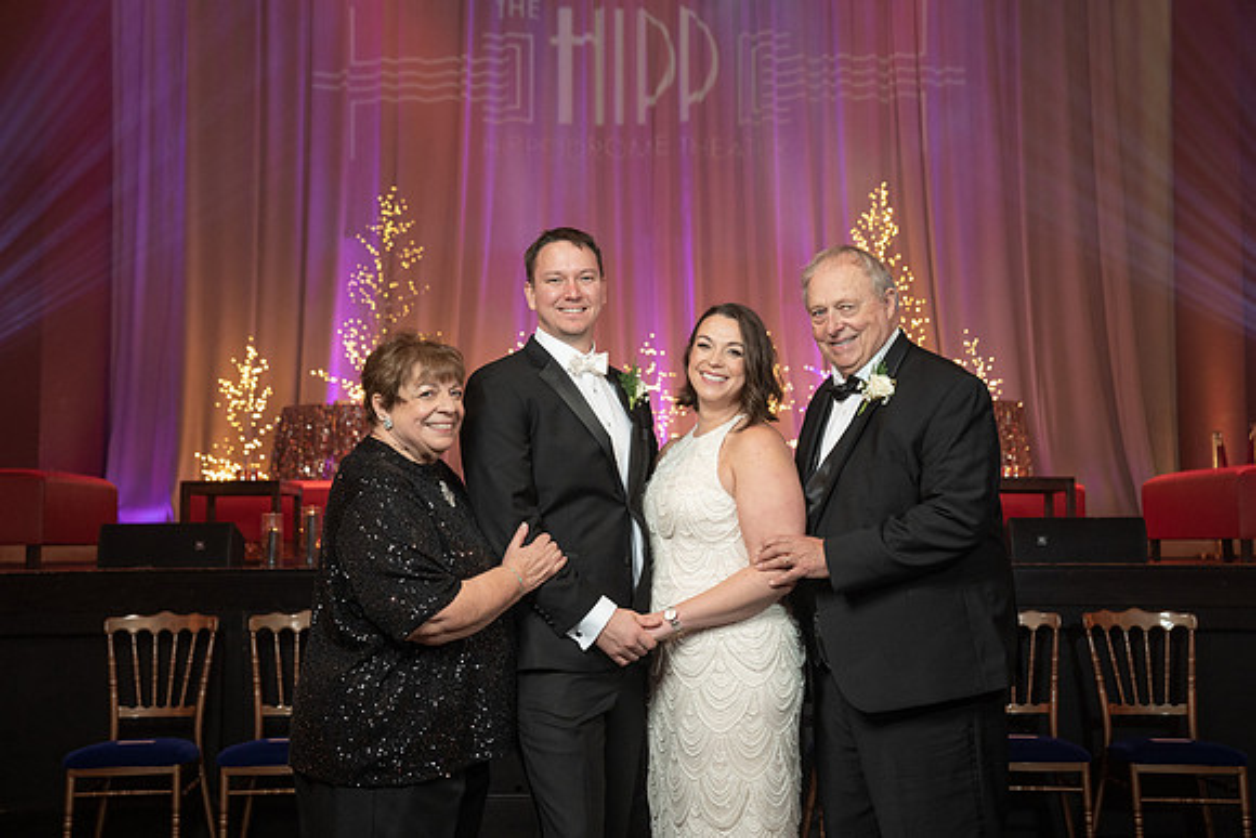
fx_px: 1611
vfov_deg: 29.2
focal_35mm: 46
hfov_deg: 42.6
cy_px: 419
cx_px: 628
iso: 2000
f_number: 4
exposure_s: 1/100
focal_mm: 46
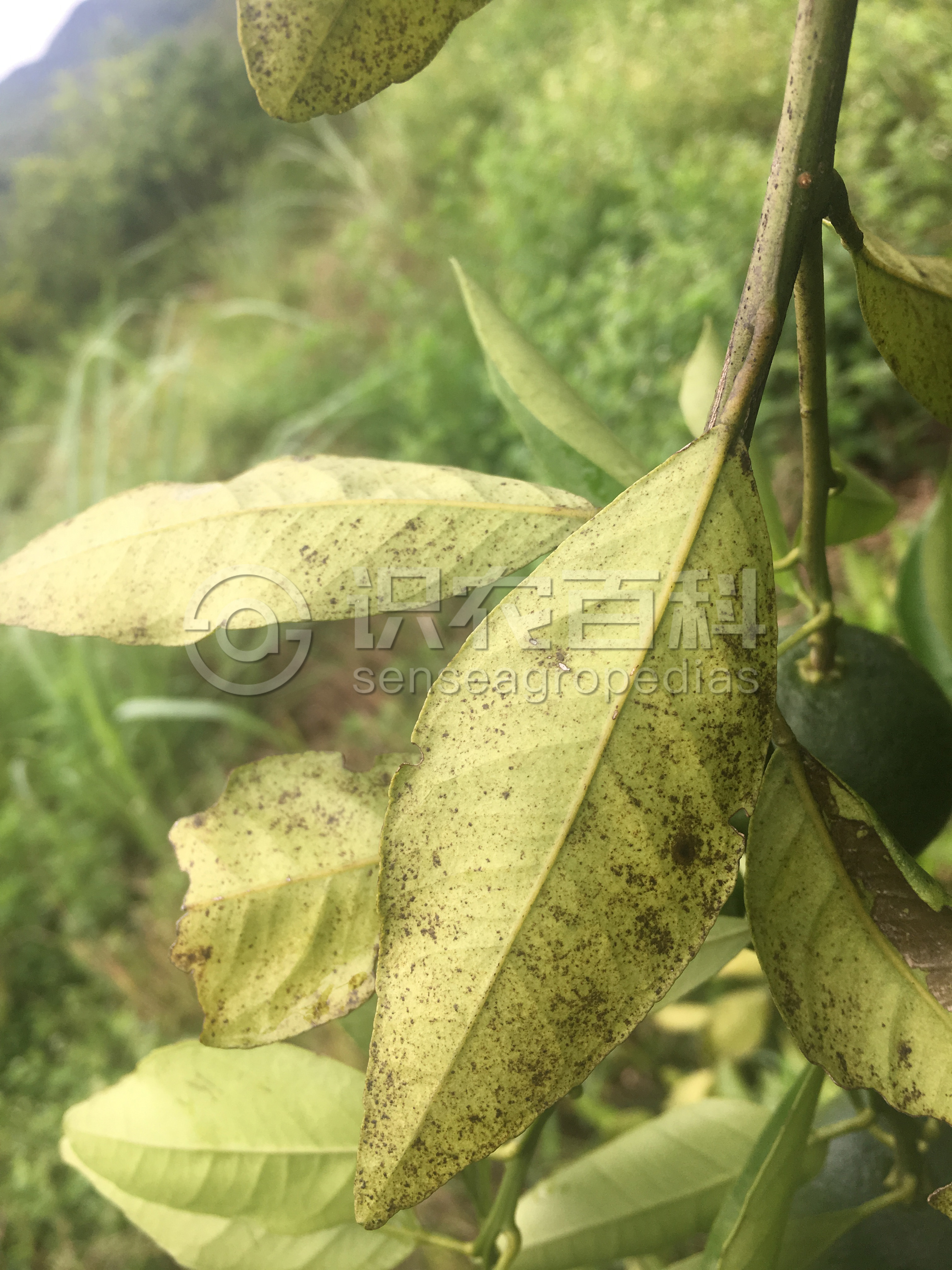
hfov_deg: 48.2
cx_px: 476
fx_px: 1063
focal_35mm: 29
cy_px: 635
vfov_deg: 61.7
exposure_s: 1/208
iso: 25
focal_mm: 4.15
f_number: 2.2
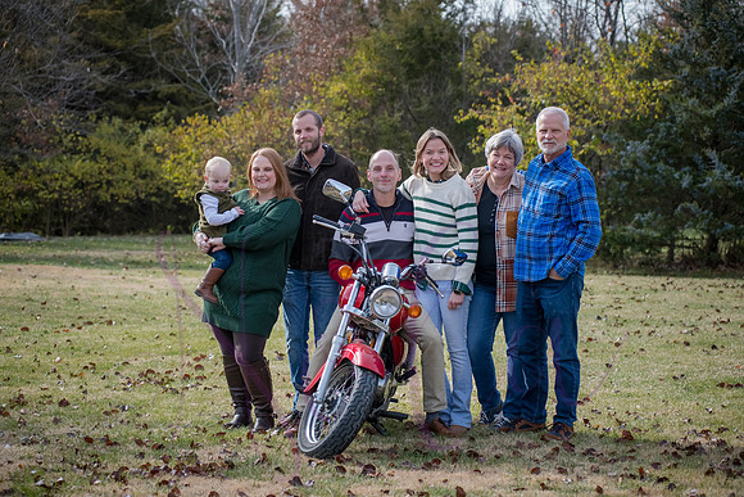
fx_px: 1654
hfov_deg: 25.4
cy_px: 248
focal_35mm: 80
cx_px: 372
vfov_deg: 17.1
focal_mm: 80
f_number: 4.5
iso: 400
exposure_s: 1/1000
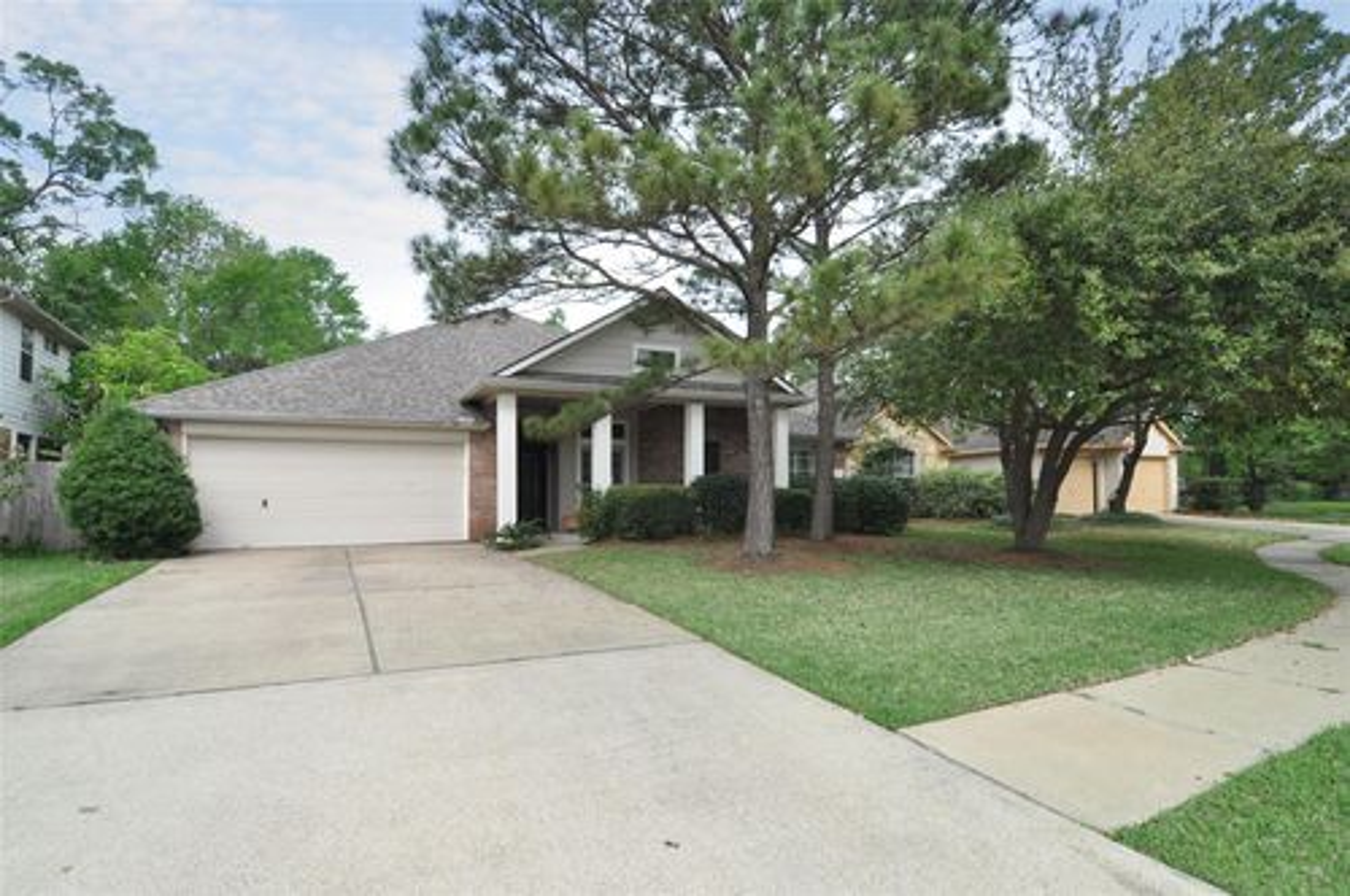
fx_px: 674
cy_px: 448
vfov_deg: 67.2
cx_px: 675
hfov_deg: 90.1
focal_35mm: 18
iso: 200
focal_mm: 12
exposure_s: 1/200
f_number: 9
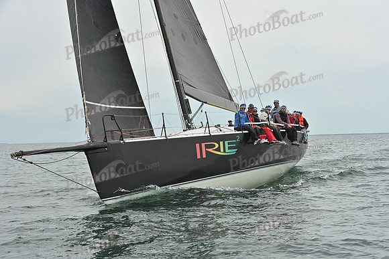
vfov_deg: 19.5
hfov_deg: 28.8
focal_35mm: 70
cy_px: 130
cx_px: 194
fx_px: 757
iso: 320
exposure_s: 1/1250
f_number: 7.1
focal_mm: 70
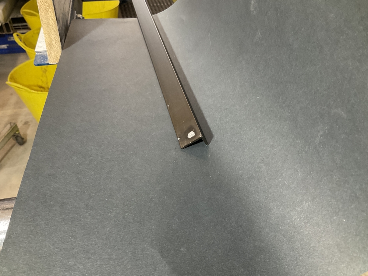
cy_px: 138
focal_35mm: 29
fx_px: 308
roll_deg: -1.2
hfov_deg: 61.7
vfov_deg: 48.2
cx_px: 184
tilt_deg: -43.8
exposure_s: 1/50
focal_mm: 3
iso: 125
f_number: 1.8
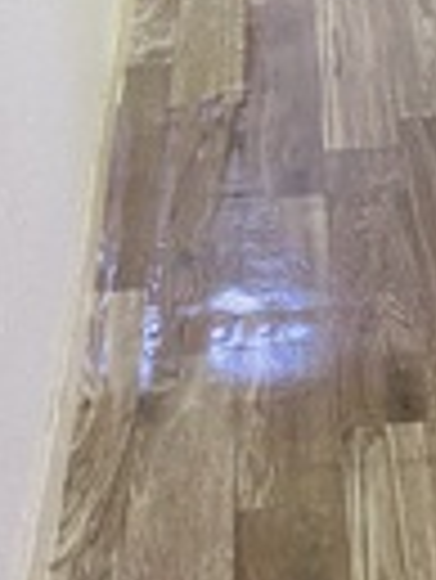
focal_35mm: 92
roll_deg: +0.6
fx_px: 1542
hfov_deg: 15.8
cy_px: -259
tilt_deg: -18.3
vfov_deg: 19.0
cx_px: 438
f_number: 1.8
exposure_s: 1/40
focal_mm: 4.25
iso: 500
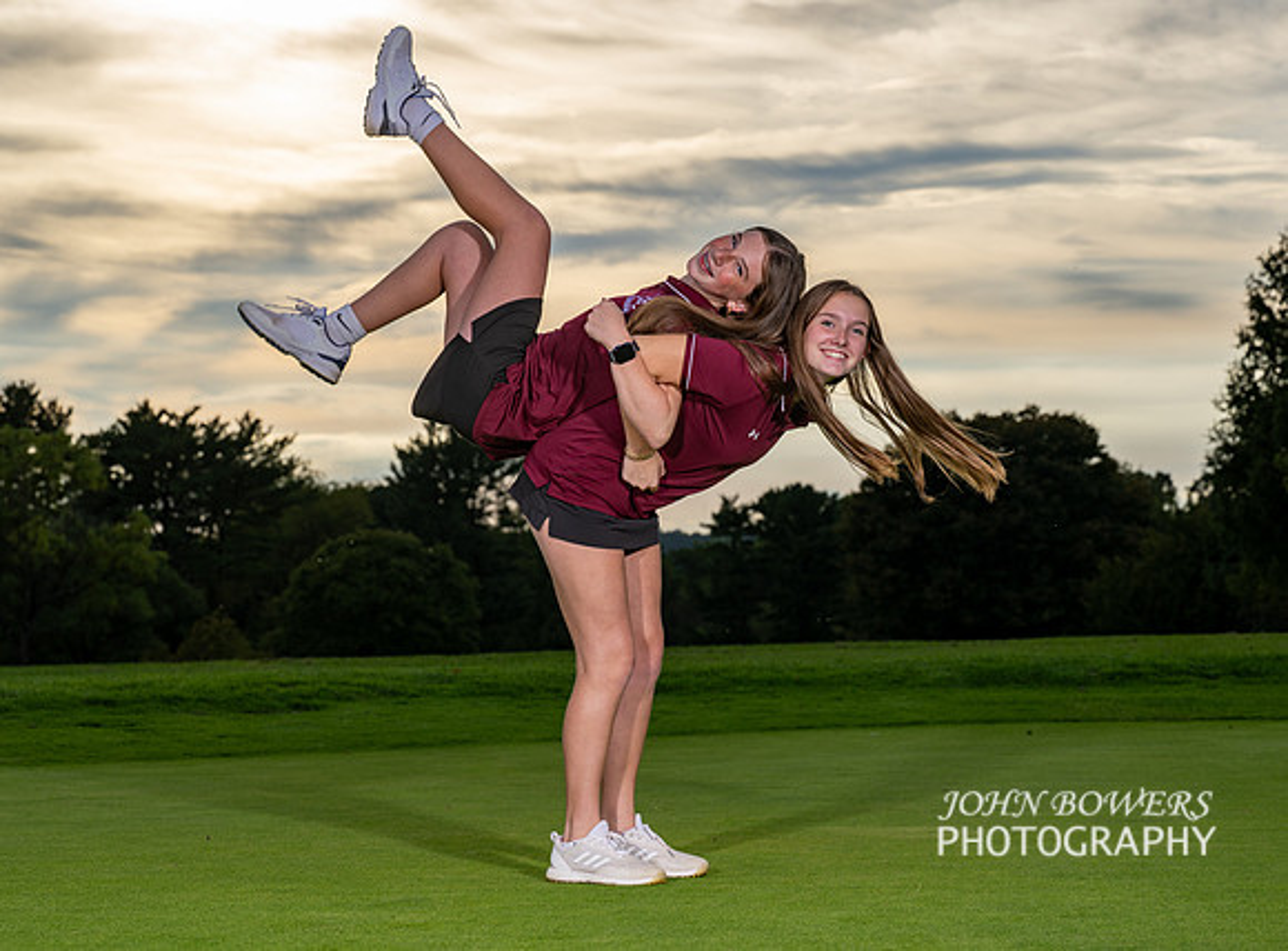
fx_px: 3085
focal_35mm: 83
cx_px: 622
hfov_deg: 23.6
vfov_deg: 17.5
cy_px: 488
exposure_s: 1/500
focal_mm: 70
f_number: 6.3
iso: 80
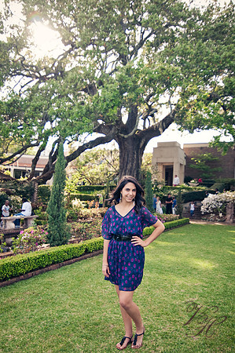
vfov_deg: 65.5
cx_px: 118
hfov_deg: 46.3
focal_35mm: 28
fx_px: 275
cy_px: 176
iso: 320
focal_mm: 28
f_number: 2.8
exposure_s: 1/800
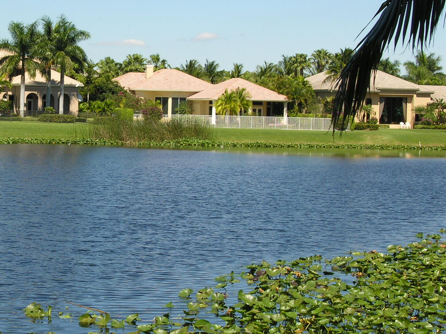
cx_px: 52
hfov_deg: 19.3
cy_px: 143
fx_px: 1288
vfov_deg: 14.8
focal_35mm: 100
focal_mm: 14.2
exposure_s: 1/193
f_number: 6.7
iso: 50
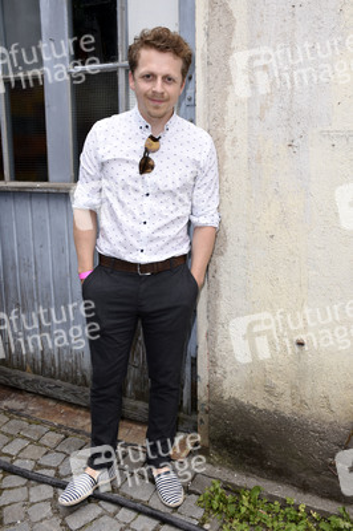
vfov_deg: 57.3
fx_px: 486
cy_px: 266
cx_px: 176
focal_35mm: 33
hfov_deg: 39.9
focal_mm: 22
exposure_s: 1/160
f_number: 6.3
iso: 160
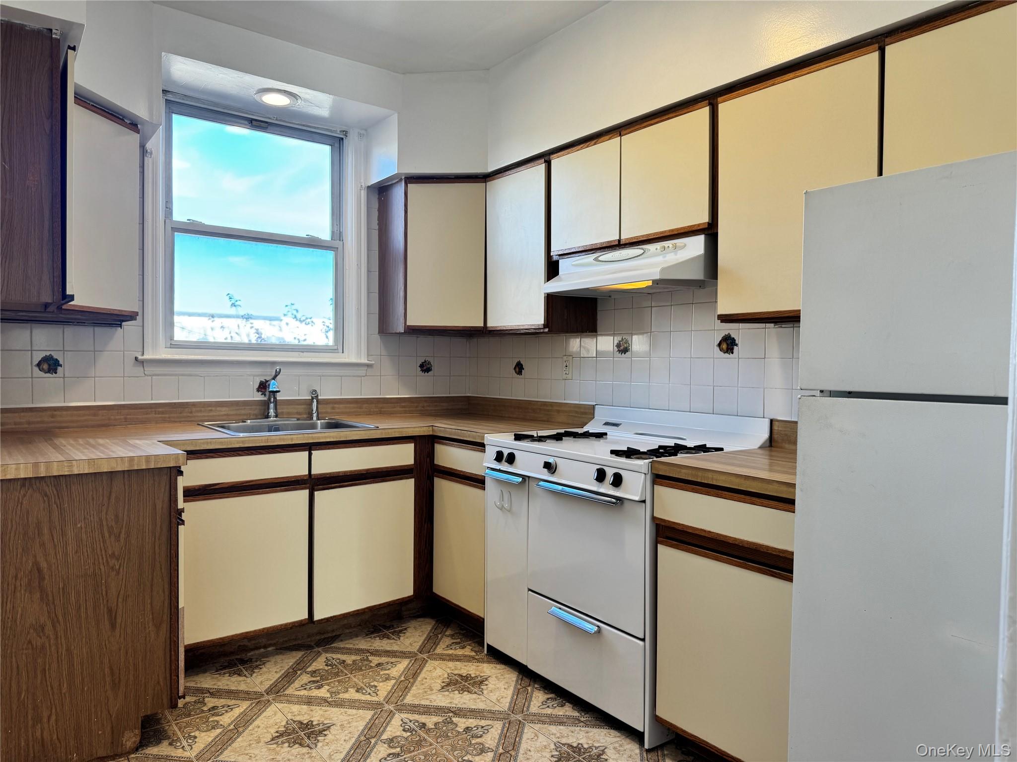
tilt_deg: -1.9
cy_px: 381
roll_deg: -0.5
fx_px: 705
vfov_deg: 56.8
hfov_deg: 71.6
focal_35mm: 24
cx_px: 508
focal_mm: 6.76
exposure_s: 1/120
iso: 50
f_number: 1.78
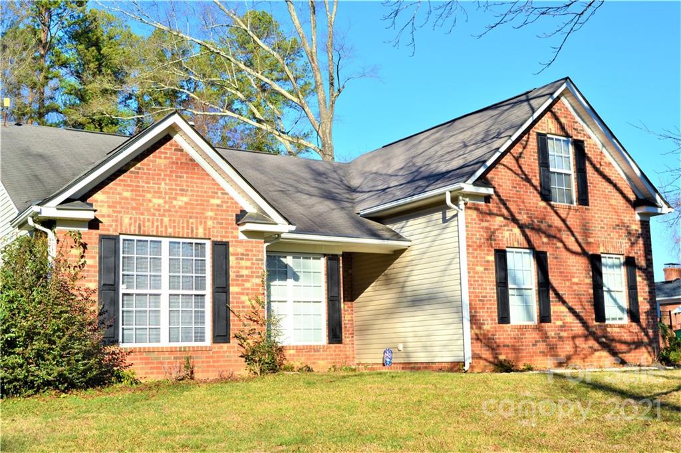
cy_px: 226
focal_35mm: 45
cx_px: 340
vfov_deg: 29.8
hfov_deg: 43.6
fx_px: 851
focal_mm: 30
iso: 400
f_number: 11
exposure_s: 1/400
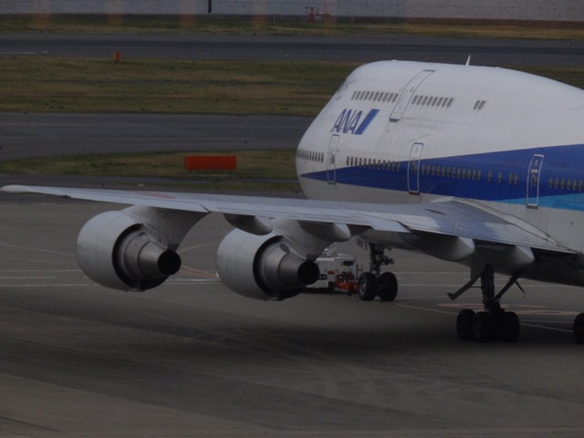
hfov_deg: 5.0
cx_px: 292
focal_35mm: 397
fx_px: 6698
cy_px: 219
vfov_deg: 3.7
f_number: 5.6
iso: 640
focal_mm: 71
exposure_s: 1/125
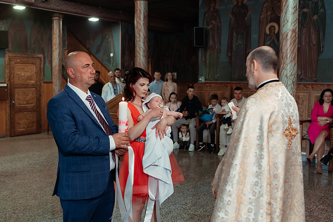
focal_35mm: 37
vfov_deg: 35.7
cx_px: 156
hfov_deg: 51.5
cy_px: 104
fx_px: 345
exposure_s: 1/160
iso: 1600
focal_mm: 35
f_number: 2.8
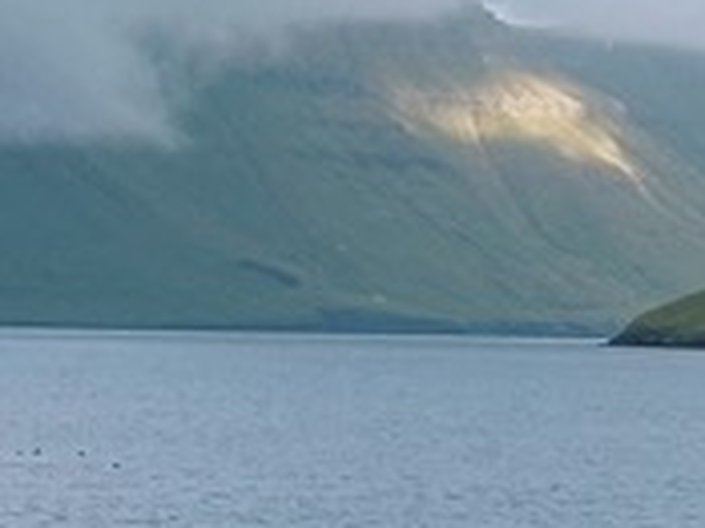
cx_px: -516
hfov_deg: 5.6
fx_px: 7164
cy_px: -105
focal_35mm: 352
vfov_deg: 4.2
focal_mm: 6.86
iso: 64
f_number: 1.78
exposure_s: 1/1272
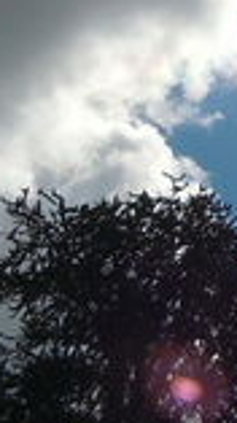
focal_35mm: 167
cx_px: 315
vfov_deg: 12.9
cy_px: 108
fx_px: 1871
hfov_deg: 7.2
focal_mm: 5.4
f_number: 7
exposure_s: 1/1250
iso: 100
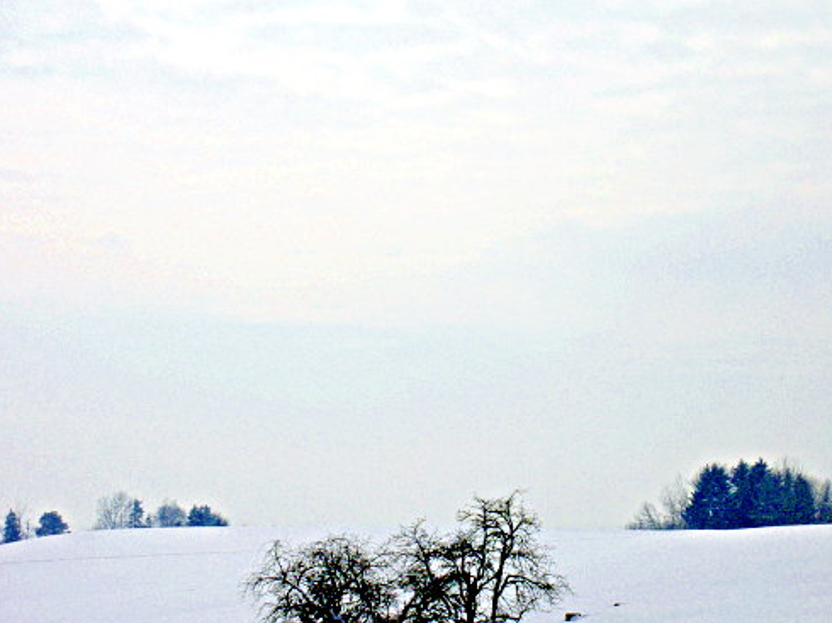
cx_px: 487
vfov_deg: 11.8
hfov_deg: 15.8
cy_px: 363
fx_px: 3003
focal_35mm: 125
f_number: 8.3
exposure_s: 1/1000
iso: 50
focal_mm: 16.8
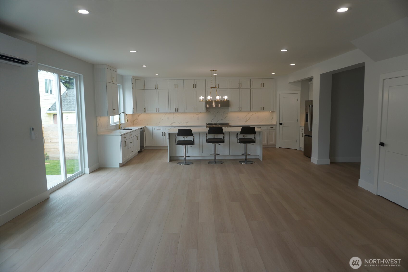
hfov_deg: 73.7
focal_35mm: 24
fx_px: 272
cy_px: 136
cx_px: 204
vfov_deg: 53.1
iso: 125
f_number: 4
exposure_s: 1/160
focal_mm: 16
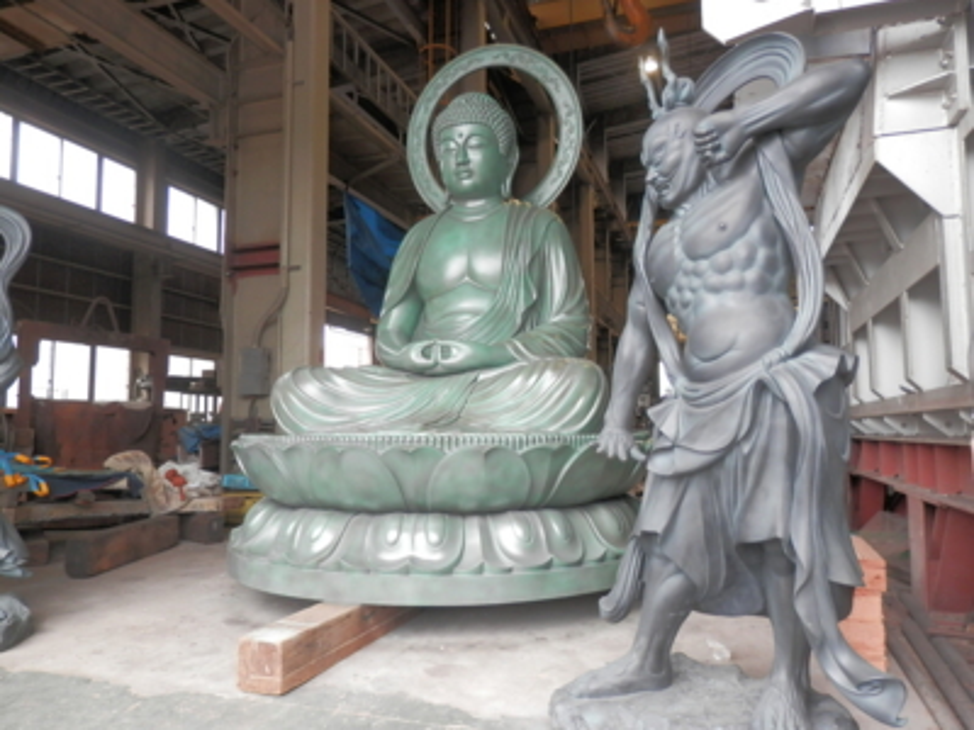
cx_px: 487
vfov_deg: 54.9
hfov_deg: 69.4
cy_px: 365
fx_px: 703
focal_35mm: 25
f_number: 3
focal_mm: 4.5
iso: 125
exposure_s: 1/30
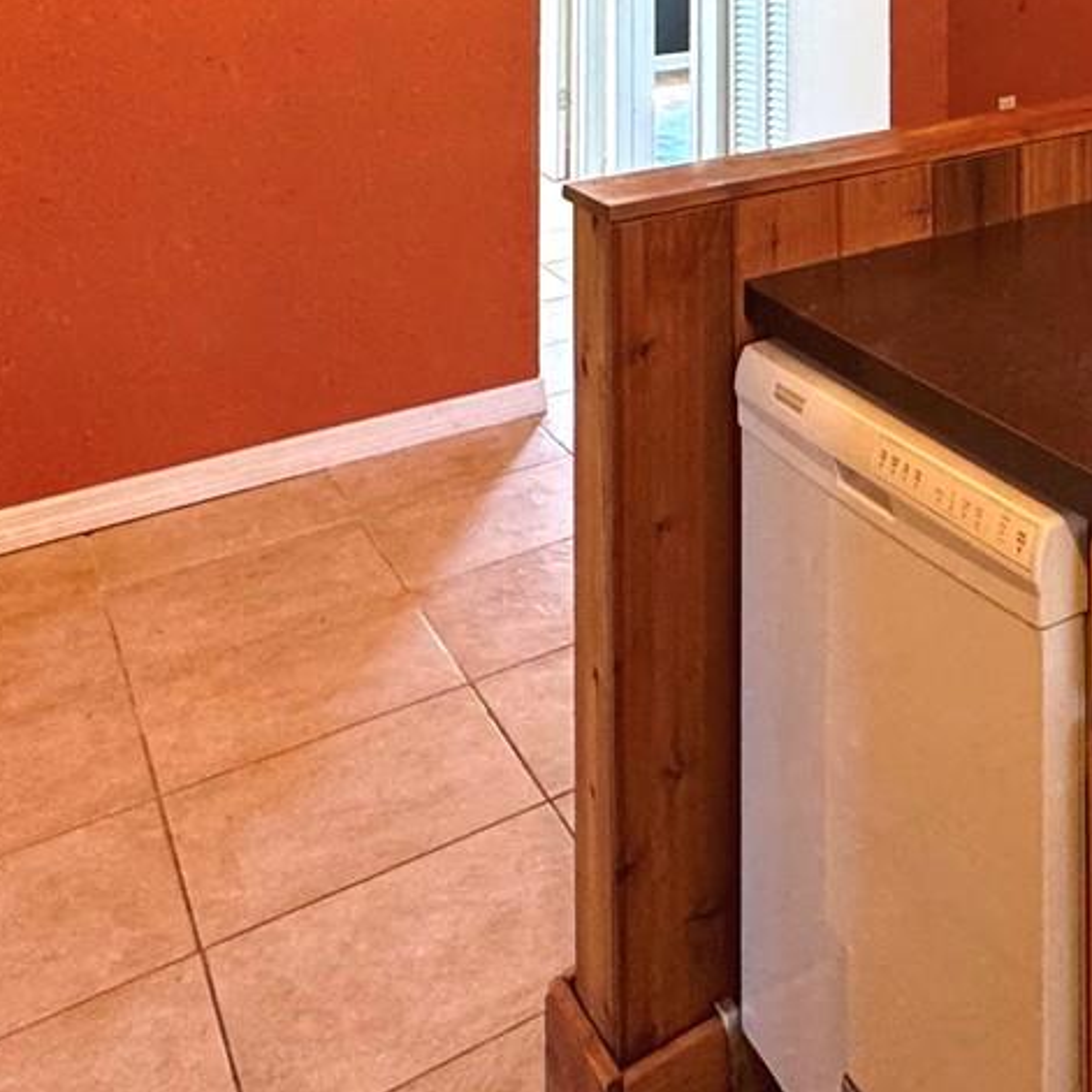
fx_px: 1499
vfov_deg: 32.8
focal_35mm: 42
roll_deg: -0.1
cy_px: -223
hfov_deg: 32.7
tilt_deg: +1.1
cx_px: 1319
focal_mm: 2.22
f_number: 2.2
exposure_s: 1/60
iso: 200
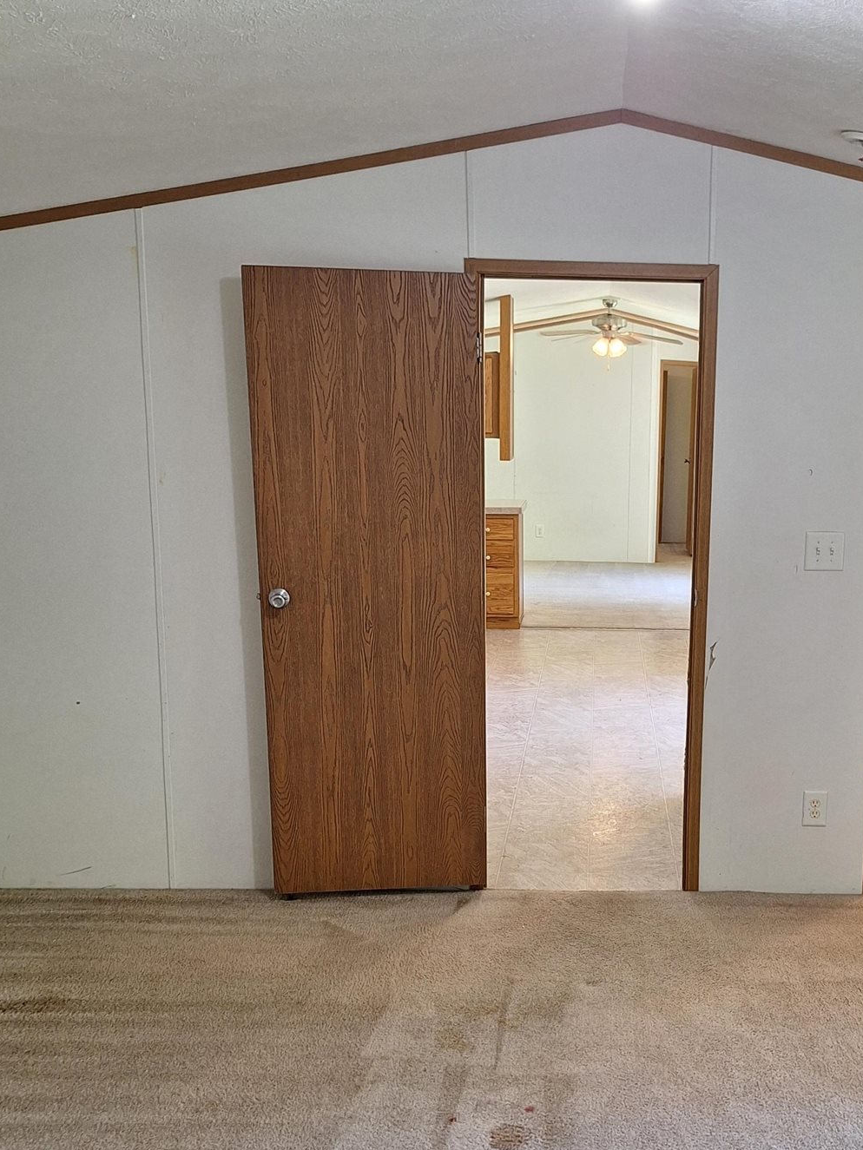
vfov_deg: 46.4
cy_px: 708
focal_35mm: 40
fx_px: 1329
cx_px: 636
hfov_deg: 35.3
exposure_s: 1/40
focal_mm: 5.54
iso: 100
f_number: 1.8
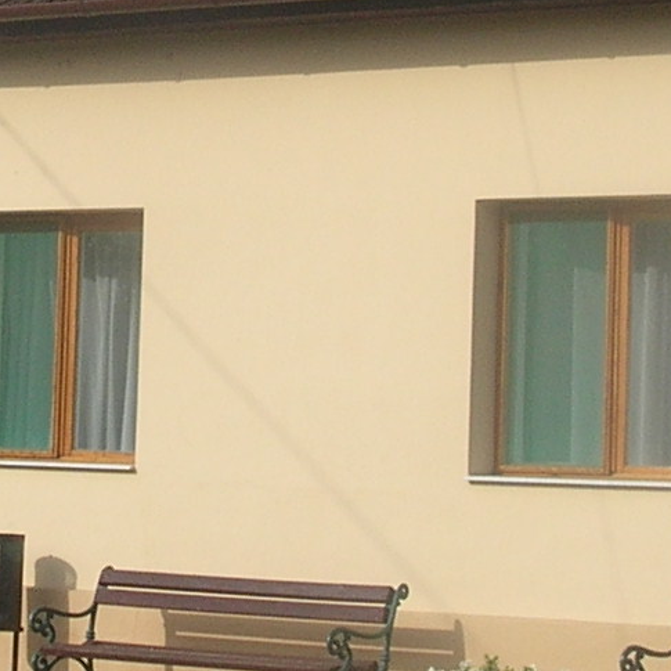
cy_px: 173
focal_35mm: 175
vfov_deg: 10.0
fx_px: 3838
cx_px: 143
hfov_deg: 10.0
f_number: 3.9
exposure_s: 1/668
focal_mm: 6.9
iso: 50
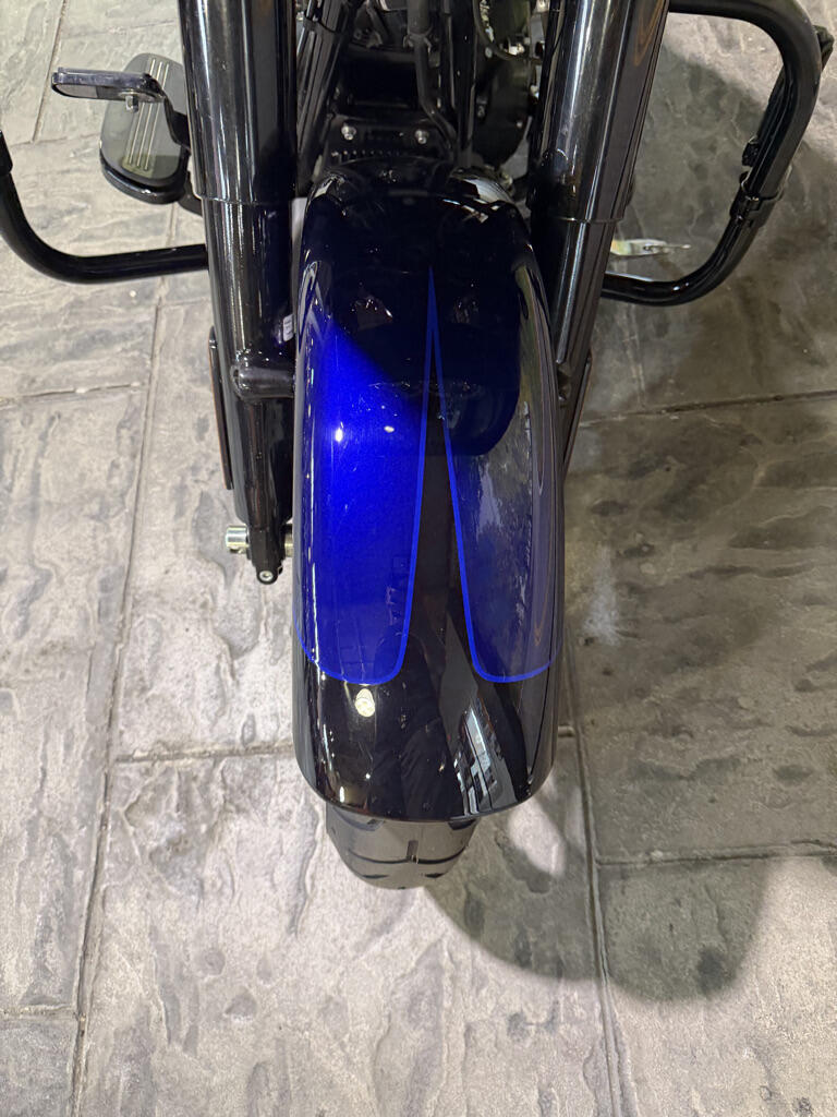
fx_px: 774
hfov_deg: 56.8
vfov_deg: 71.6
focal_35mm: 24
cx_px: 418
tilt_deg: -68.7
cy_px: 558
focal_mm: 6.76
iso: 320
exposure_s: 1/60
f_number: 1.78
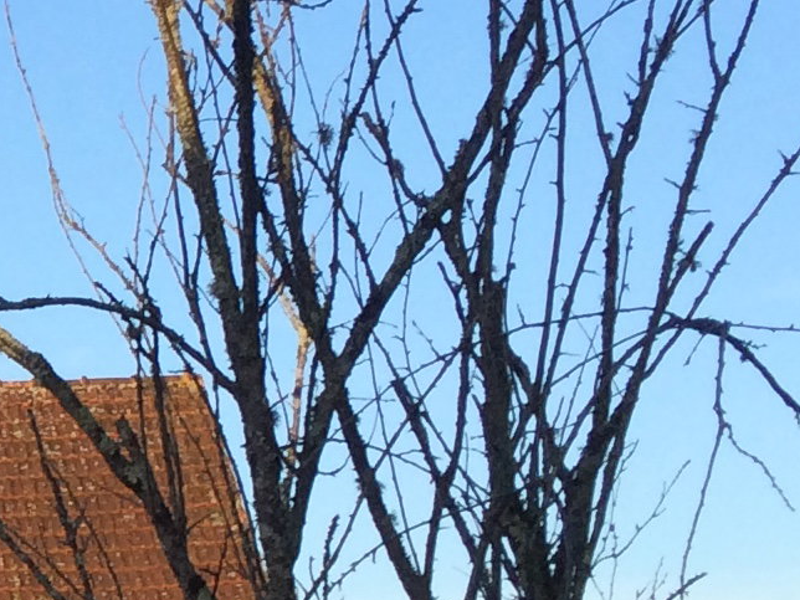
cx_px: -978
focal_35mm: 147
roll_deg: +0.2
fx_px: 3397
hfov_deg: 11.6
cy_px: 427
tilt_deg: +8.0
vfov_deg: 10.1
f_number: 2.2
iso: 32
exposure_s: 1/733
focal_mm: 4.15
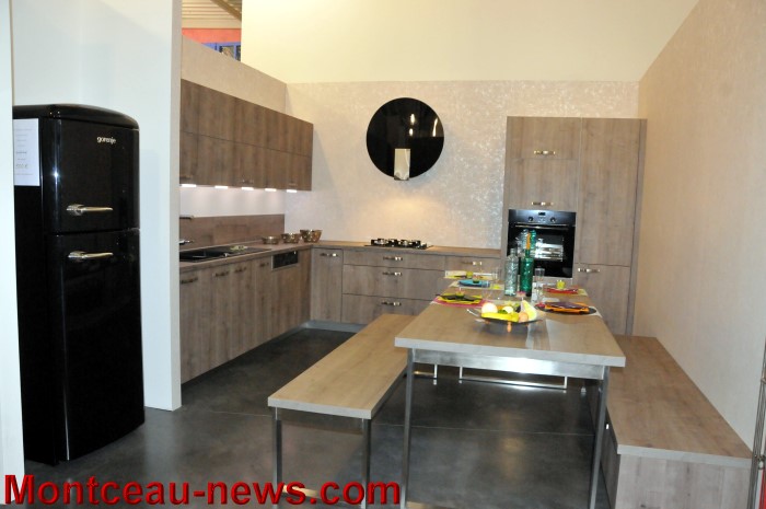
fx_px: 574
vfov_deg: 47.8
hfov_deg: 67.4
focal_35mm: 27
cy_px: 254
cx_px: 383
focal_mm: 18
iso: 3200
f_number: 7.1
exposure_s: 1/60
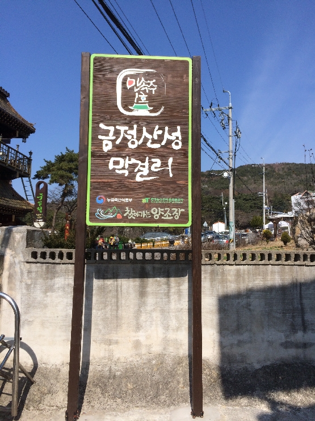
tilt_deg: +4.9
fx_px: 352
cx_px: 158
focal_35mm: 29
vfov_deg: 61.7
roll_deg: +0.2
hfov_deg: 48.2
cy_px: 210
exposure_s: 1/2933
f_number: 2.2
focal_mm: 4.15
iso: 32
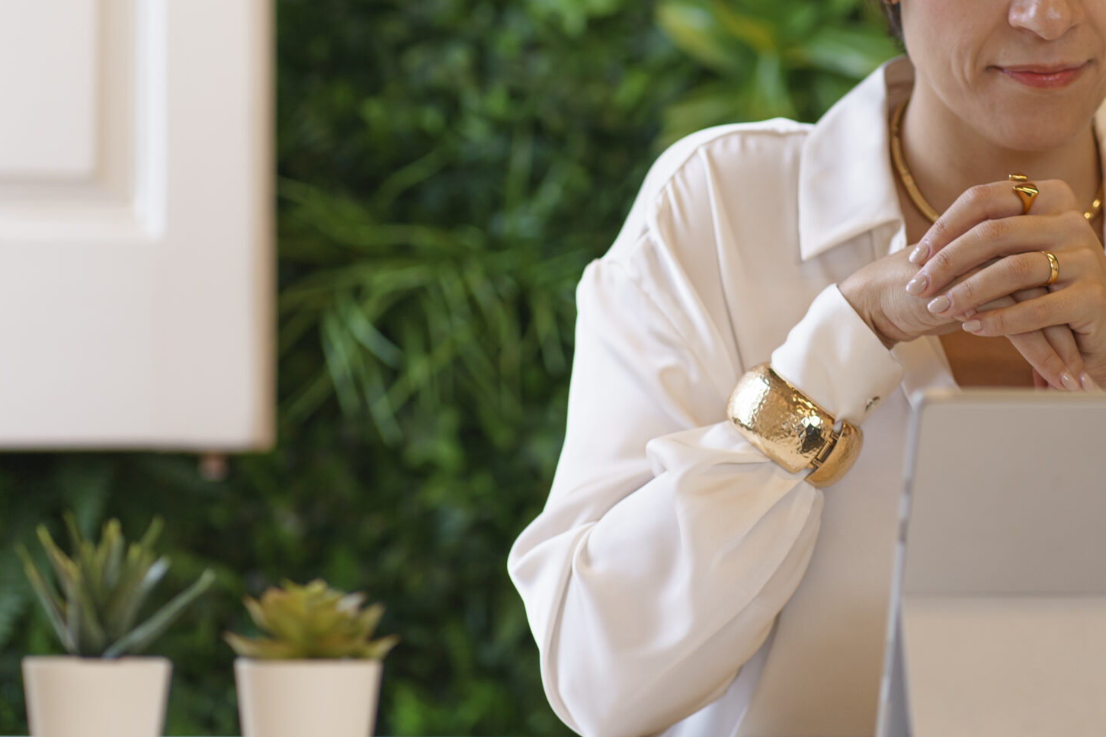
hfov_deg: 13.7
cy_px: 186
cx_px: 723
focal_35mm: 150
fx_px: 4607
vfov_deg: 9.1
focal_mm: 85
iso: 200
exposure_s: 1/250
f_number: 2.5
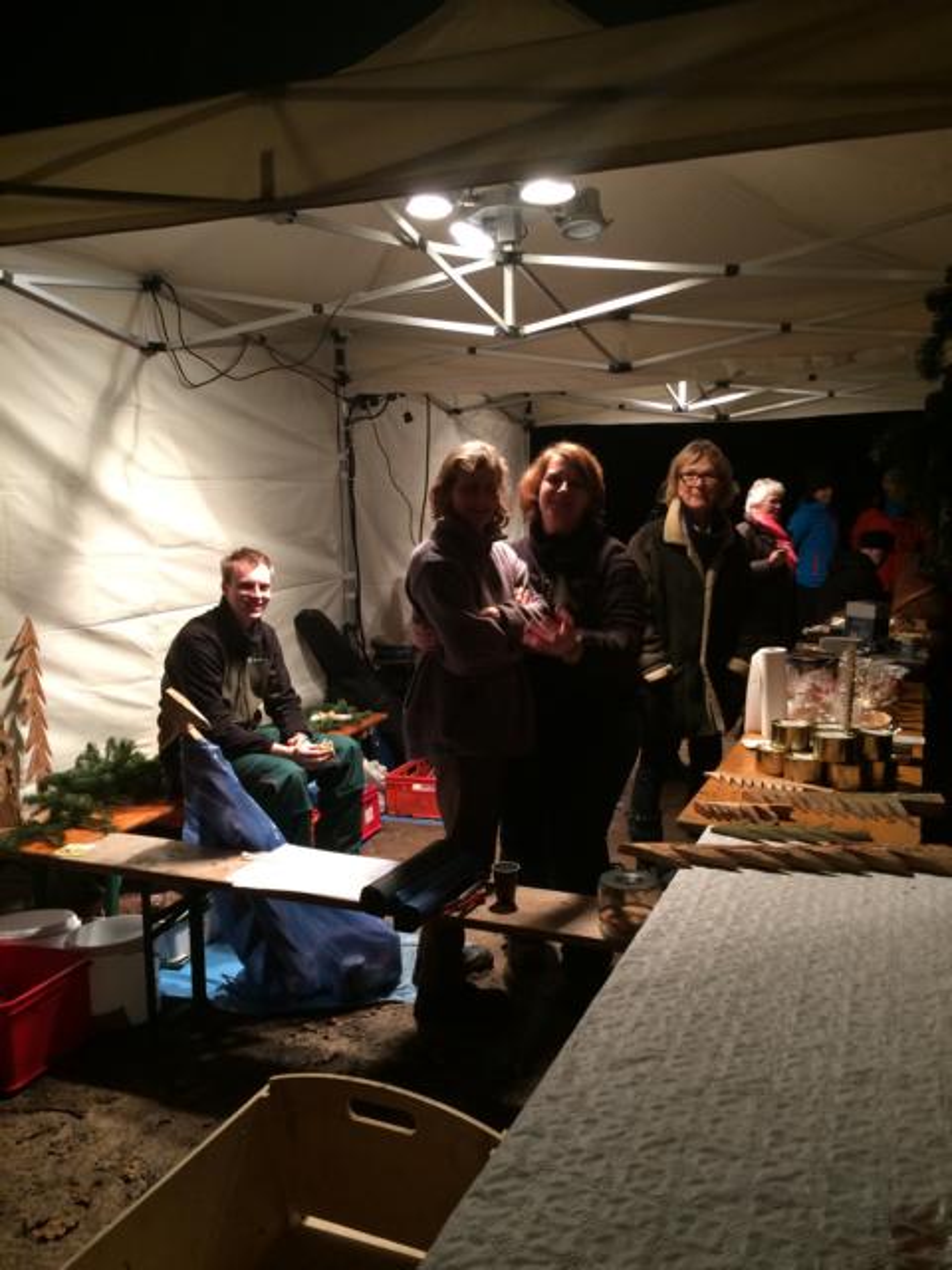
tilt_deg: -7.6
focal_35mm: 29
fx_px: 1063
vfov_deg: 61.7
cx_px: 476
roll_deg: -0.3
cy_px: 635
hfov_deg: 48.2
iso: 200
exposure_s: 1/33
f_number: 2.2
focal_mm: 4.15
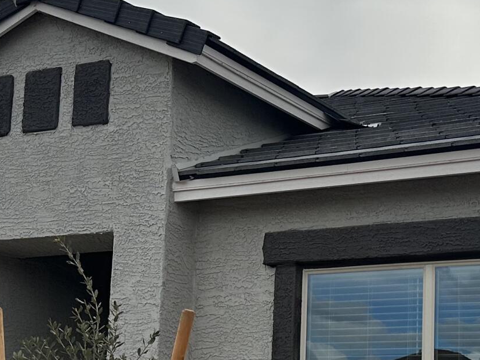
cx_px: 249
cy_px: 246
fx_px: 1206
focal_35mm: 87
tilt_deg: +9.6
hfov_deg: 22.5
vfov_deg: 16.9
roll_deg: -2.9
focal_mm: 6.86
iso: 80
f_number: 1.78
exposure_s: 1/8929
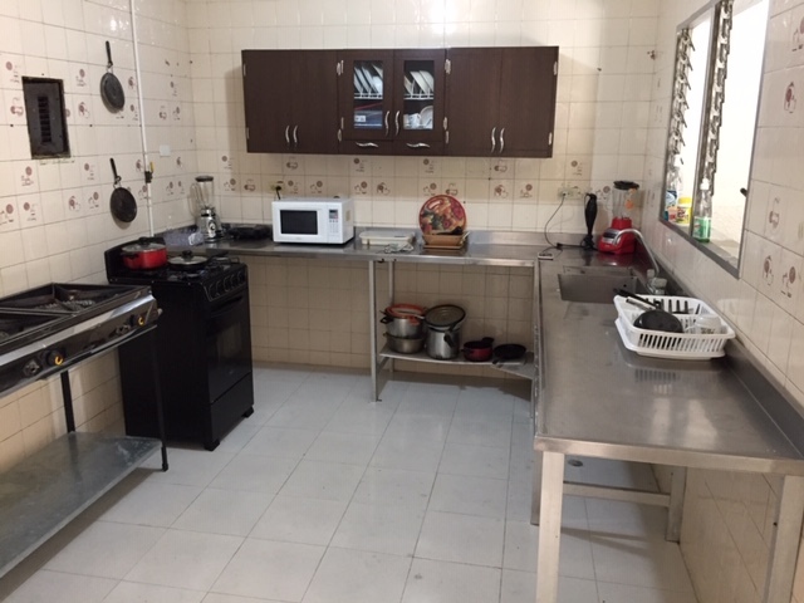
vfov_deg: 48.2
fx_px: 674
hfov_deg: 61.7
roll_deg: -0.2
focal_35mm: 29
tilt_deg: -14.7
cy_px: 302
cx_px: 402
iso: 160
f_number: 2.2
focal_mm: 4.15
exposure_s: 1/30
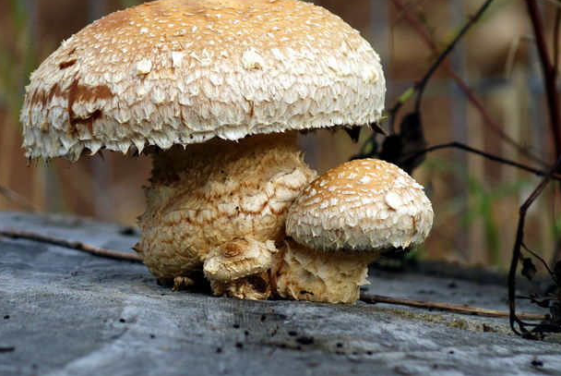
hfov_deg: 6.9
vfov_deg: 4.6
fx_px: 4677
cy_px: 150
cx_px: 175
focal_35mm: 300
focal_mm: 135
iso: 100
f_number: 6.3
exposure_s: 1/250
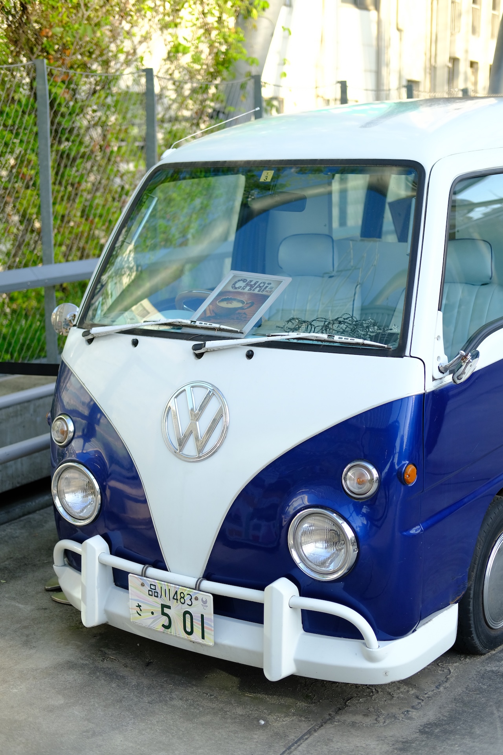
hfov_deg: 25.5
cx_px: 252
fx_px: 1111
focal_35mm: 53
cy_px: 378
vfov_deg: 37.5
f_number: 2
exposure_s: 1/2000
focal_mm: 35
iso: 400
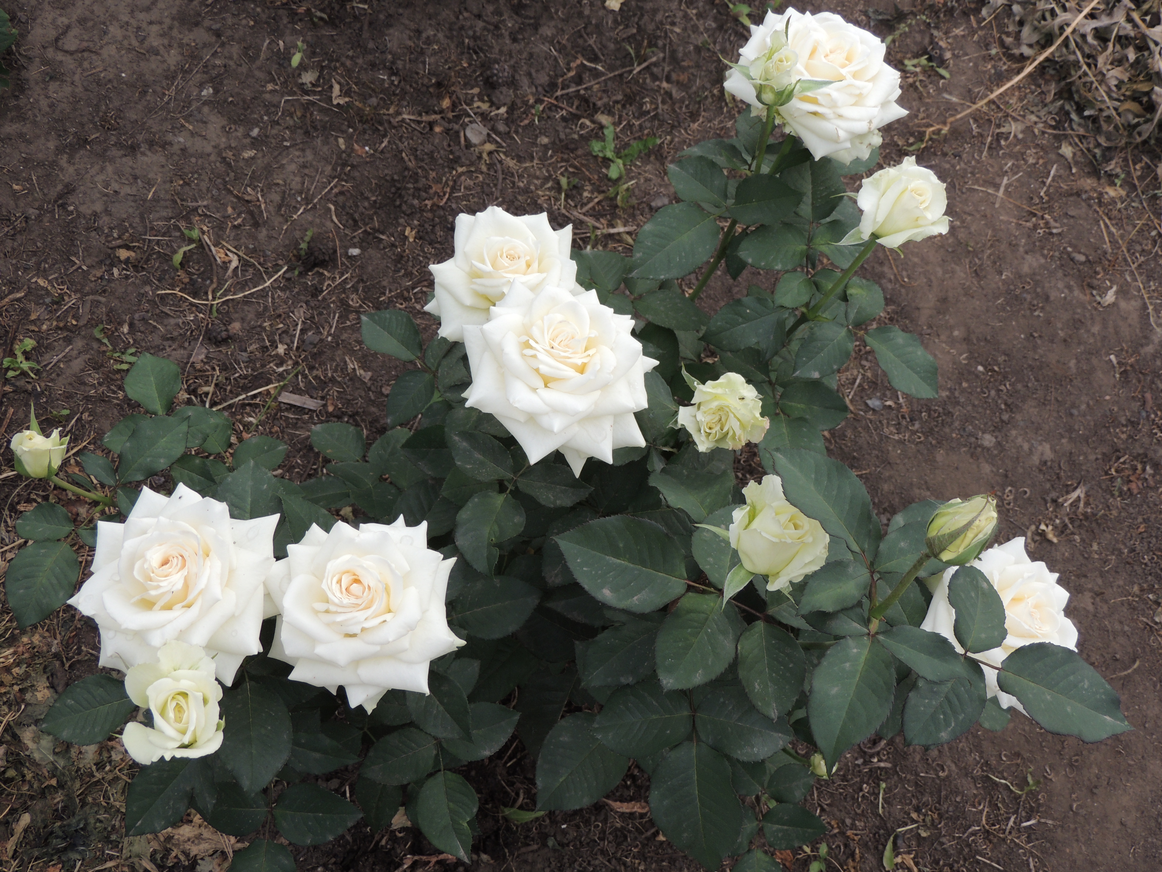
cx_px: 581
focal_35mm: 43
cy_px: 436
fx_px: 1443
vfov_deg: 33.6
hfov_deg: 43.9
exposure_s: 1/250
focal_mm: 7.6
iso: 110
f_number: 3.4
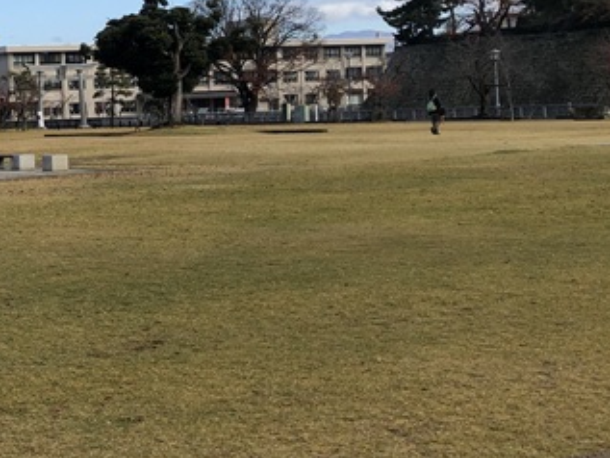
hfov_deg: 24.1
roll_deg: +2.0
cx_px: -157
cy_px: 138
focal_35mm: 72
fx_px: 1269
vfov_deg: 20.4
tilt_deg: +0.3
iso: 20
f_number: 1.8
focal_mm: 3.99
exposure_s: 1/1333
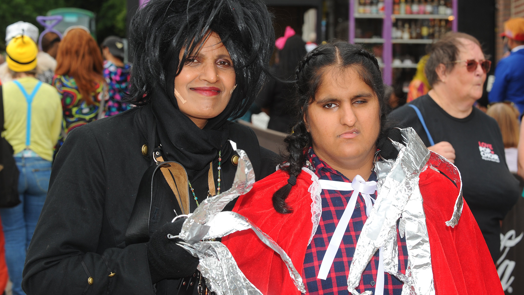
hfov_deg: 26.9
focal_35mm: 79
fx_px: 1098
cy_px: 137
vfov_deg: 15.3
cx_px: 261
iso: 320
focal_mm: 75
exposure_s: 1/250
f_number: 7.1
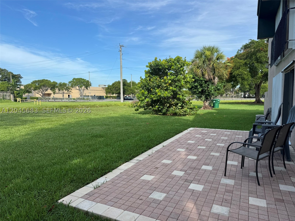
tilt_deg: -4.6
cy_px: 110
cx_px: 148
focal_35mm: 24
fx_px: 205
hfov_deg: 71.6
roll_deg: -0.4
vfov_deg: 56.8
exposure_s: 1/2833
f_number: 1.78
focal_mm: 6.76
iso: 80
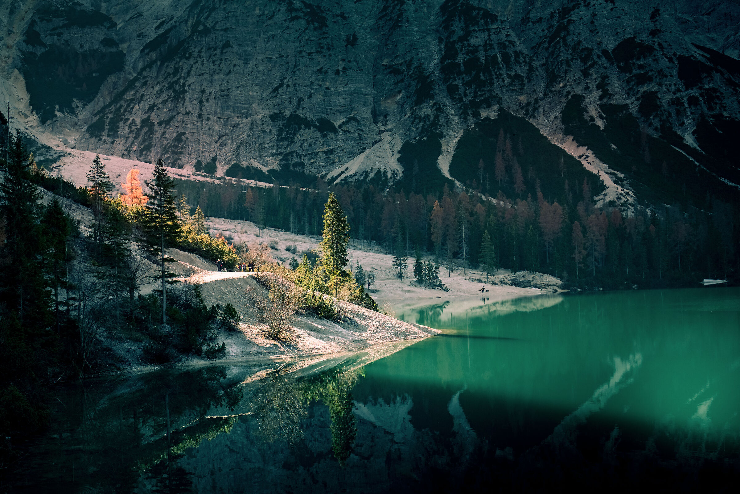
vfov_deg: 31.9
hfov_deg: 46.4
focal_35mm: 42
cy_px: 247
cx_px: 370
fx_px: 863
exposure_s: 1/500
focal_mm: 28.3
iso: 400
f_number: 5.6
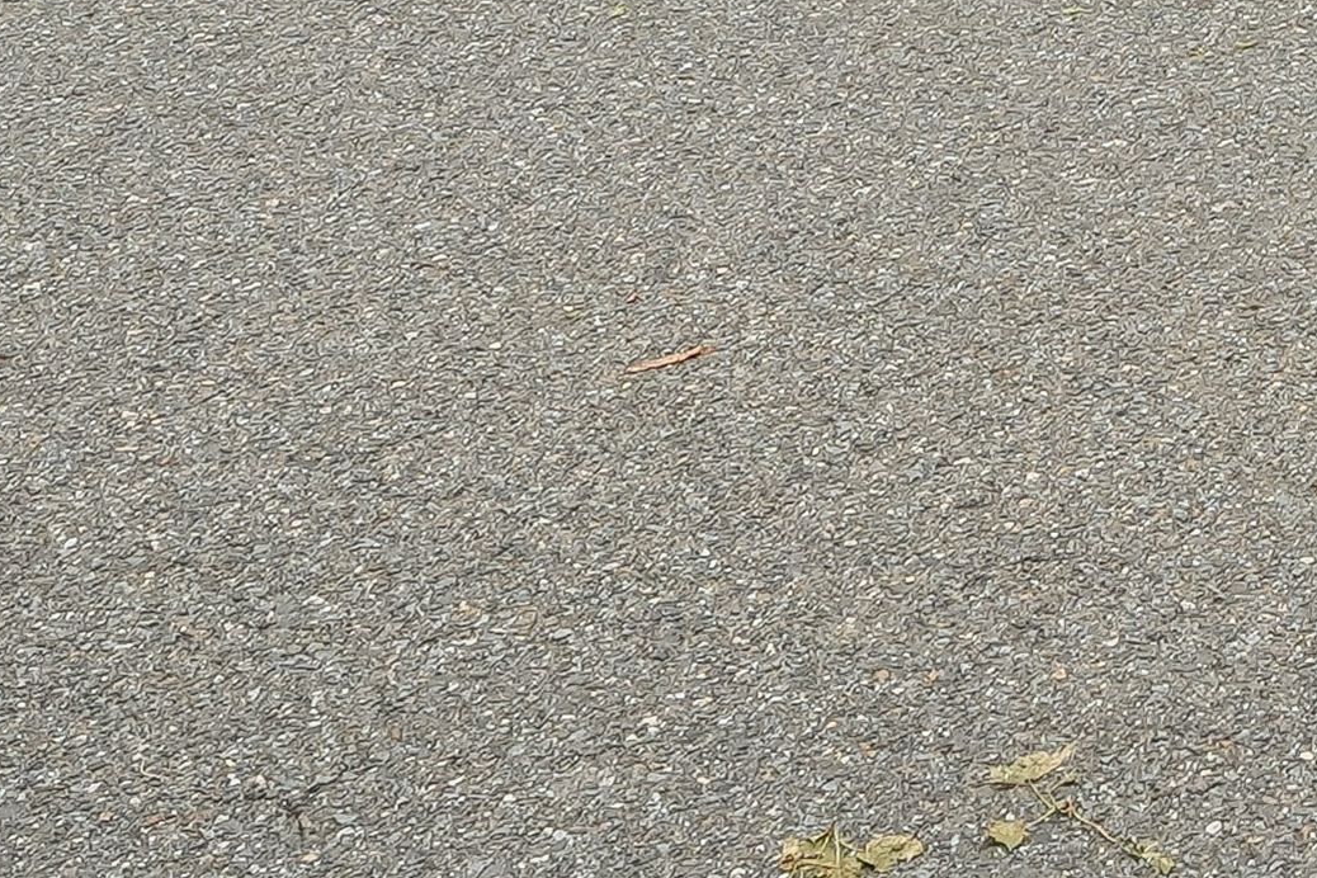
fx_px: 3951
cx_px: 2340
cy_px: -1883
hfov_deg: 16.1
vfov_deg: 9.5
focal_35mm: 108
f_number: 10
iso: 125
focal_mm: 16
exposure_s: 1/40
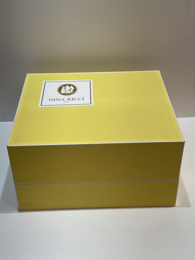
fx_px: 361
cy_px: 130
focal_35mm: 48
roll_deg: +1.4
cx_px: 98
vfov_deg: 39.7
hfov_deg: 30.3
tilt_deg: -34.8
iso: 50
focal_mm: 6.86
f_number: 1.78
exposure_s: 1/131
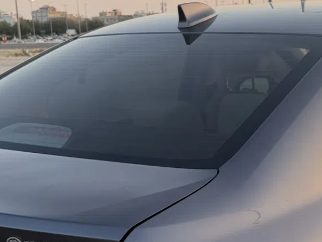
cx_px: 204
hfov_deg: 23.5
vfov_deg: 17.6
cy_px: 209
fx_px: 772
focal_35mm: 83
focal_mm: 6.76
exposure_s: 1/555
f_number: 1.78
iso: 80
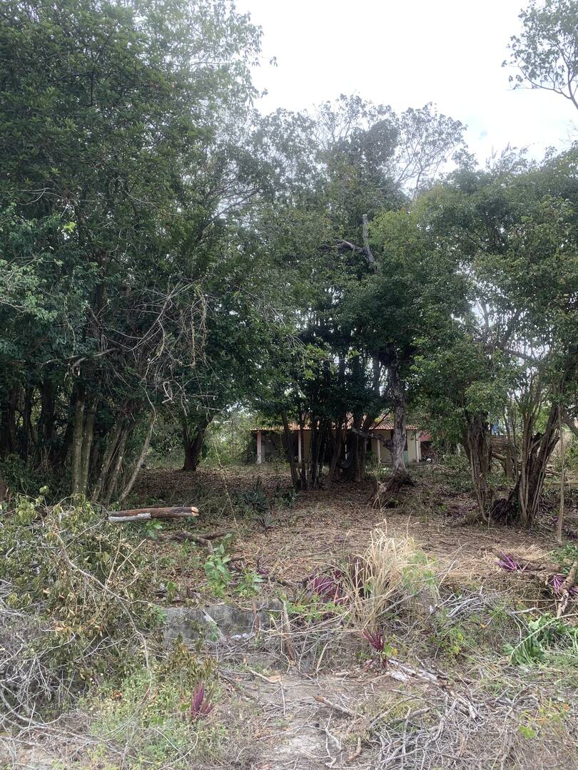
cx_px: 289
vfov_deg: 67.3
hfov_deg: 53.1
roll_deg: +2.1
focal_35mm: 26
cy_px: 385
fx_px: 579
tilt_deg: +10.9
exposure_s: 1/835
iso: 25
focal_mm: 4.25
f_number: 1.8
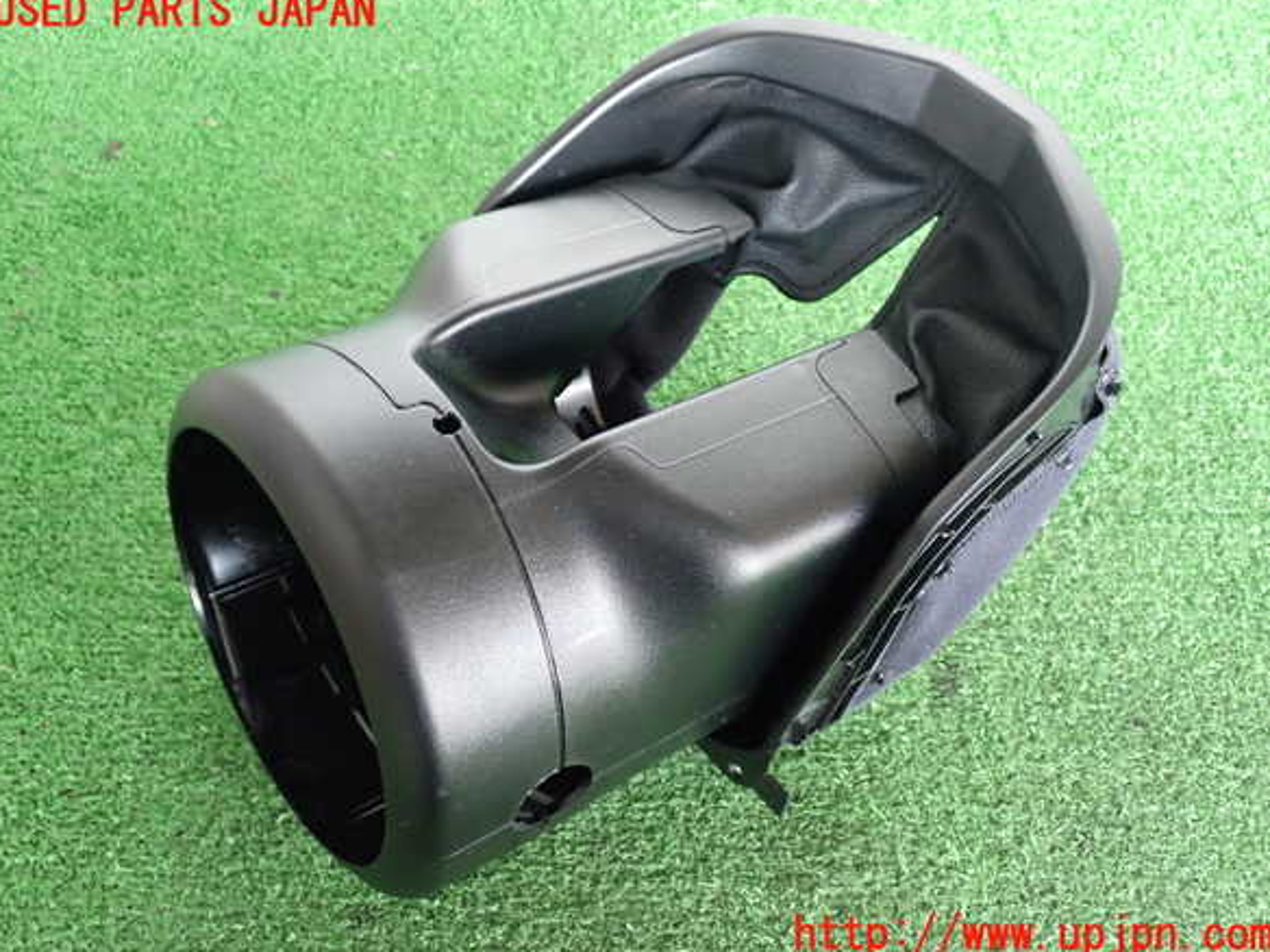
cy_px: 474
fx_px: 1357
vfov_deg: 38.7
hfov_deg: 50.1
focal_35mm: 37
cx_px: 633
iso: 500
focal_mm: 6.37
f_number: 2.5
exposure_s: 1/40
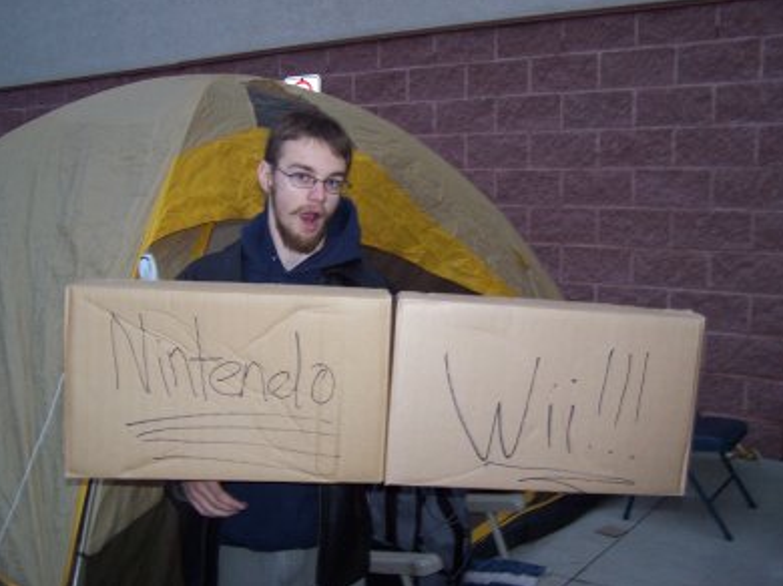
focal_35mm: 39
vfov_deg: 36.8
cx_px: 394
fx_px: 882
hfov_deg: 47.9
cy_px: 289
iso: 140
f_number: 2.8
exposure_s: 1/60
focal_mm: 6.3
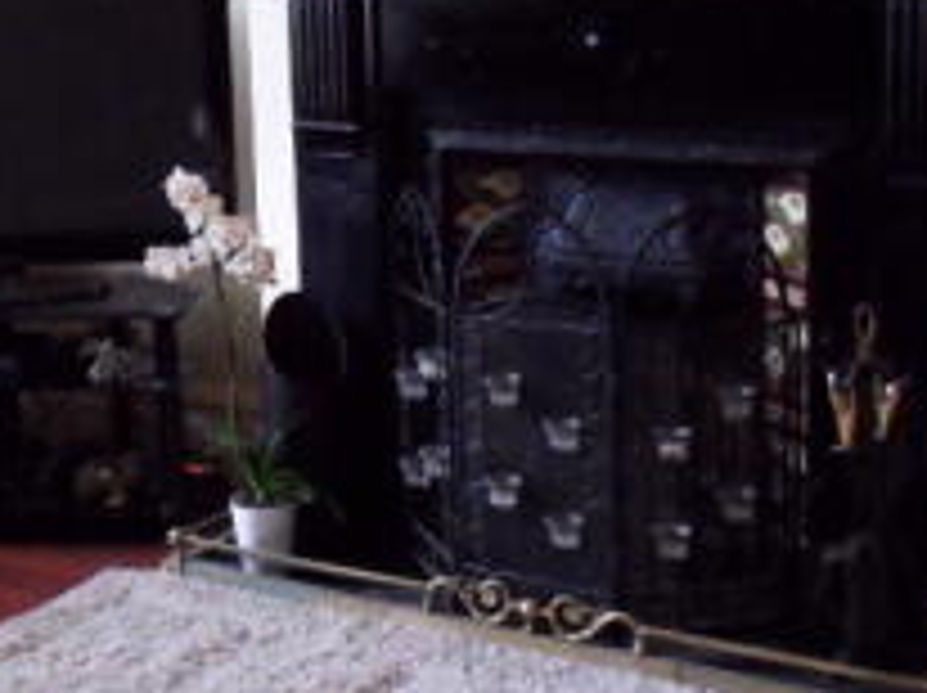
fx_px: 1819
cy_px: 169
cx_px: 218
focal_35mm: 68
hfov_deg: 28.1
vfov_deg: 21.4
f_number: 3.3
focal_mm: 4.2
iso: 400
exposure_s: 1/20
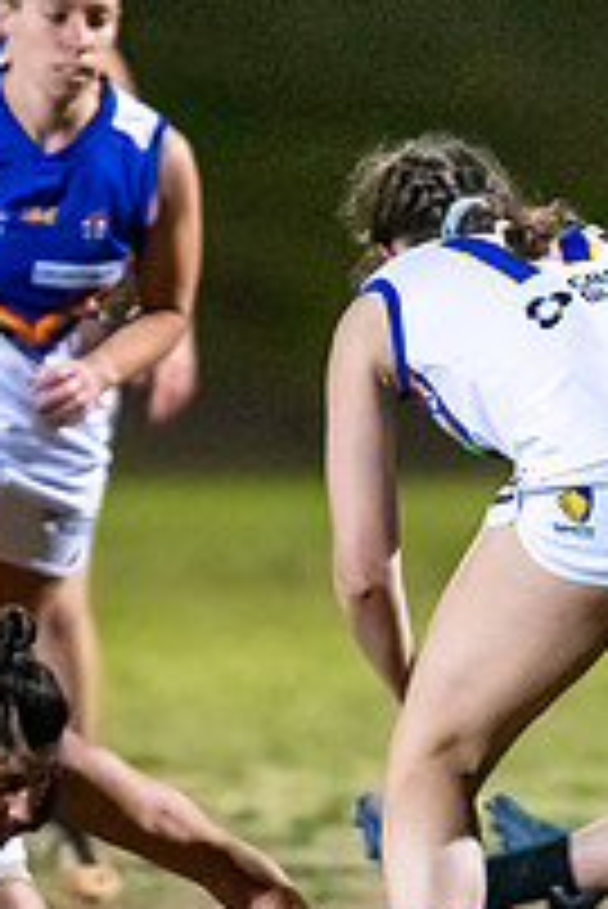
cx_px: 543
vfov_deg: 1.9
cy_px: 487
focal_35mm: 1079
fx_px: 27286
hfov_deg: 1.3
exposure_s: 1/1000
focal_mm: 270
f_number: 2.8
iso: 10000
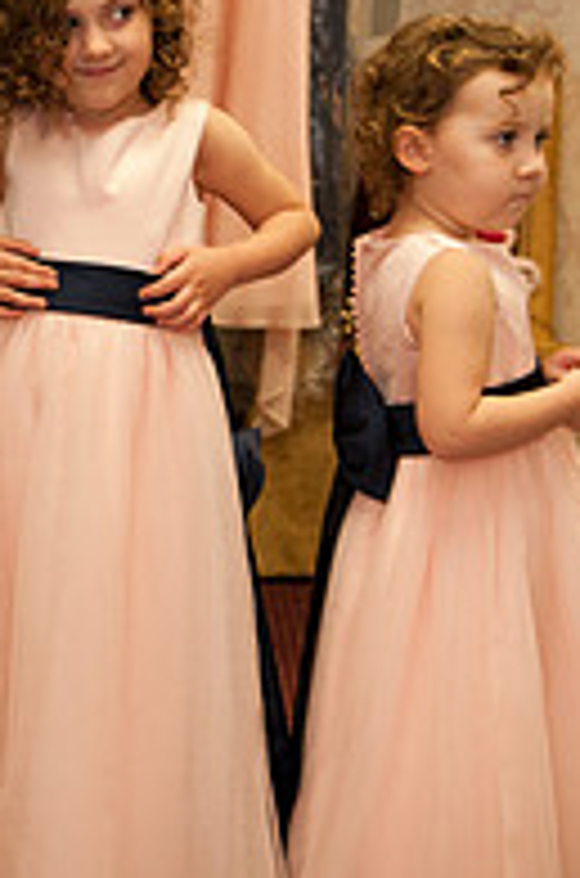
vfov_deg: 27.3
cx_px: 92
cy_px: 324
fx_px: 1798
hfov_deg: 18.1
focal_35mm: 74
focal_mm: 32
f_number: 2.8
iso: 250
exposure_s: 1/50
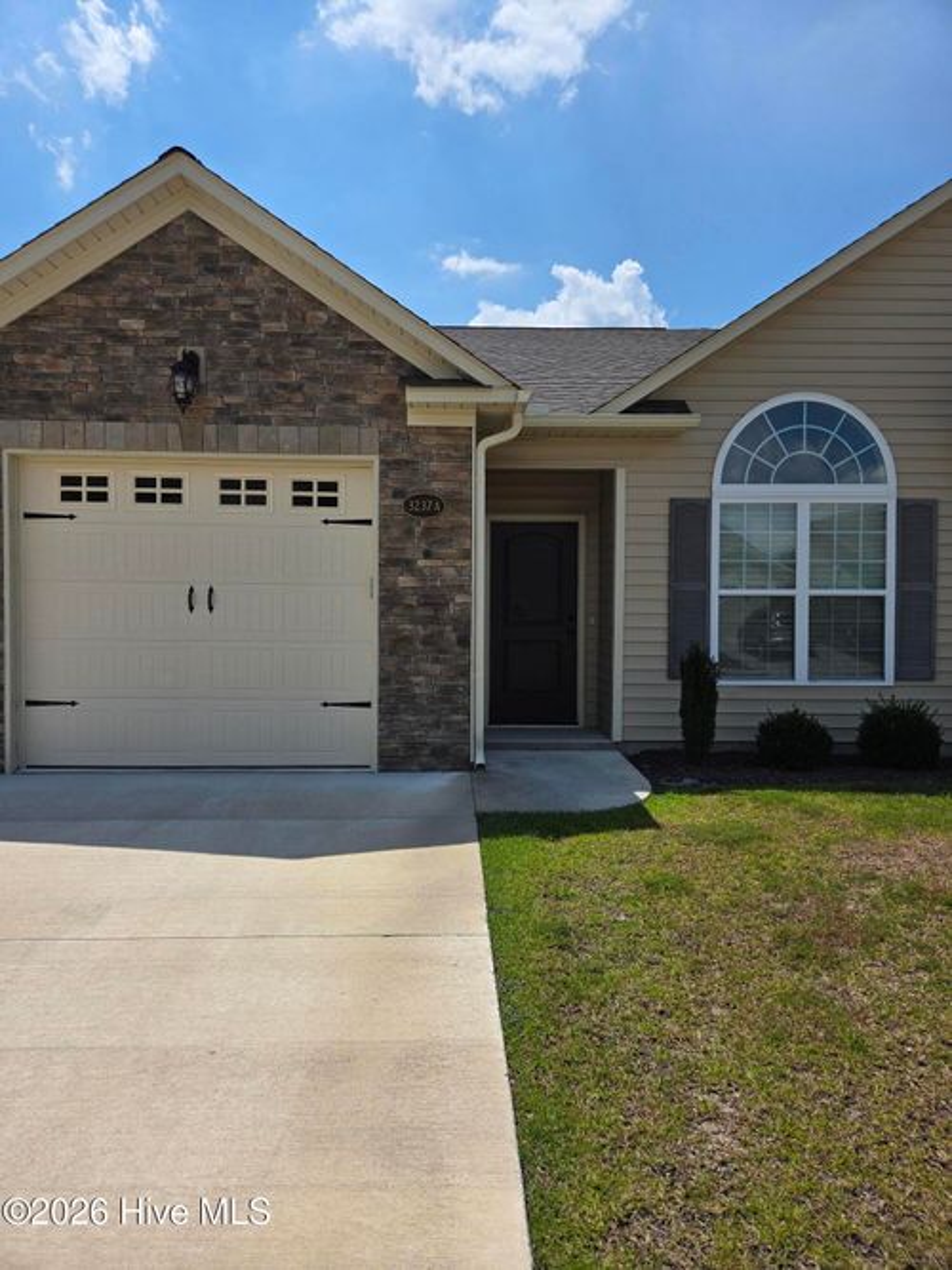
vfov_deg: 73.9
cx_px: 476
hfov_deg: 58.9
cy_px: 635
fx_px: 844
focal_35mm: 23
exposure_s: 1/7891
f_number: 1.8
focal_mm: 5.4
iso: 64
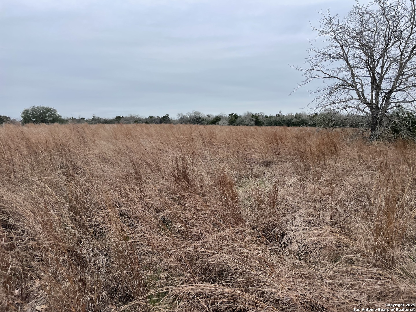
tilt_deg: -4.2
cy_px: 156
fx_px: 312
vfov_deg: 53.1
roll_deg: -0.6
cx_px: 208
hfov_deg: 67.3
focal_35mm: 26
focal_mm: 4.2
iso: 32
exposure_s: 1/1416
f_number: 1.6
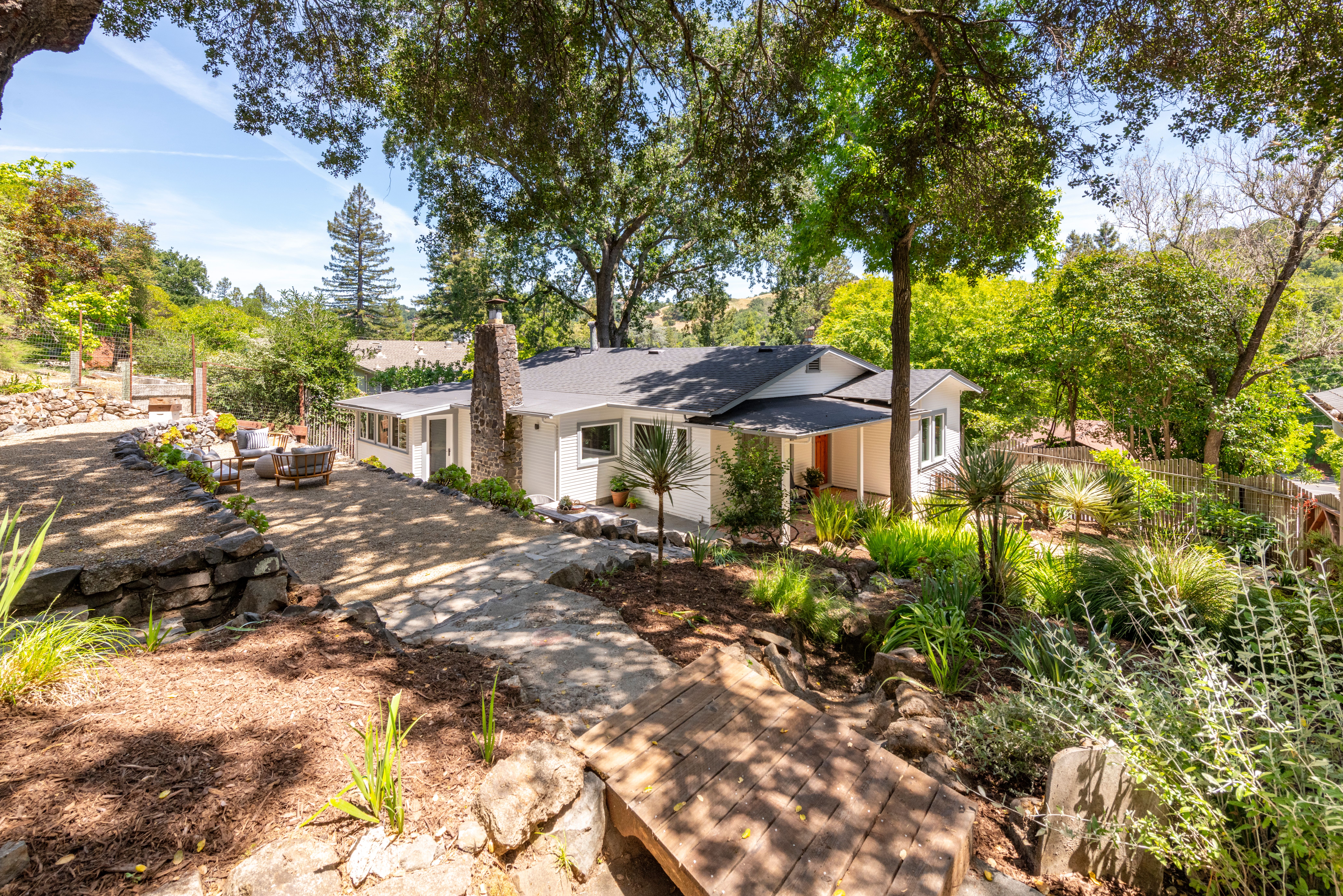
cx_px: 672
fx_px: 560
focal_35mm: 15
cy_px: 448
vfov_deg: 77.3
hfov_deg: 100.4
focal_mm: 15
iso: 400
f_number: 9
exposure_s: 1/200
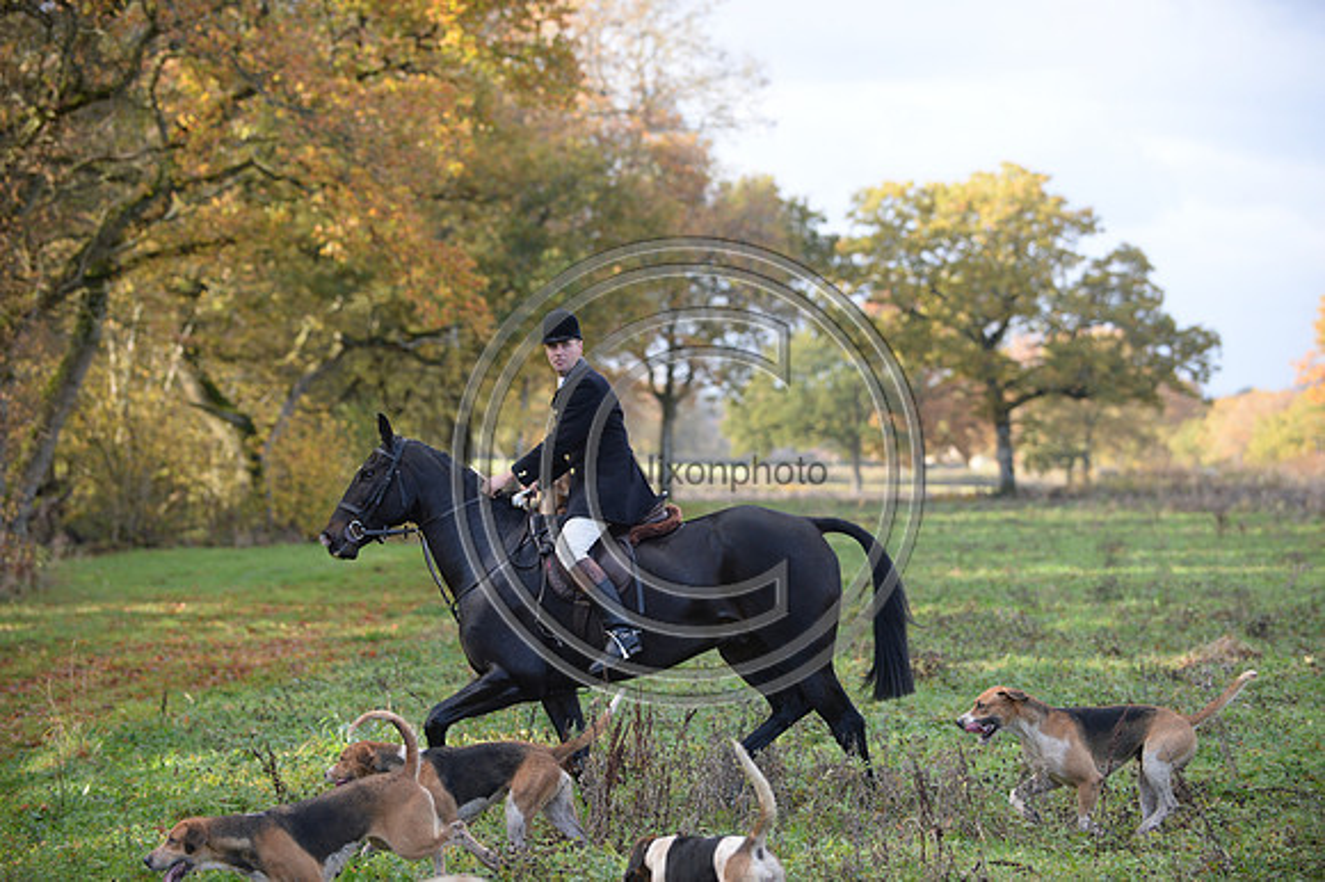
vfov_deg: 11.4
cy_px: 441
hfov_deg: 17.1
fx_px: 4414
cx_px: 662
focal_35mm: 120
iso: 800
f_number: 2.8
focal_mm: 120
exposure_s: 1/1000
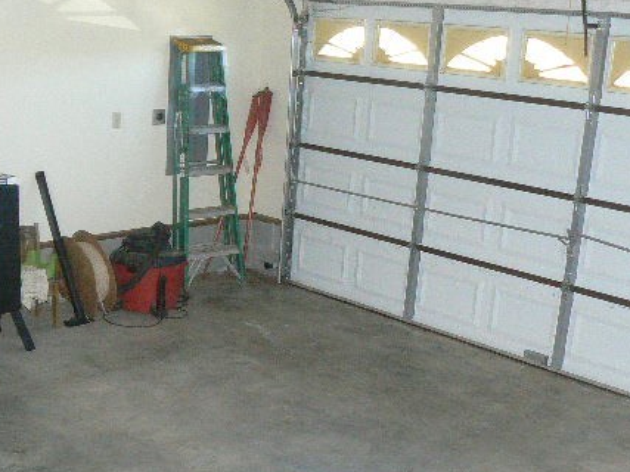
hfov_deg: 35.4
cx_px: 236
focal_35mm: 54
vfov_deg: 26.9
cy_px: 301
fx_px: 983
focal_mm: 6
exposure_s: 1/30
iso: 320
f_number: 2.8
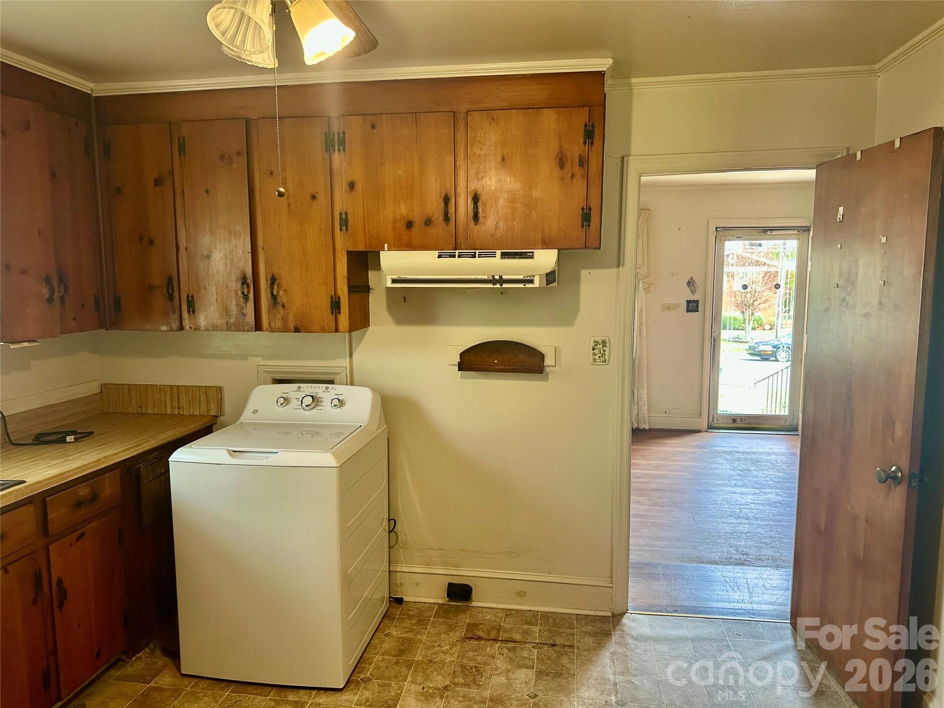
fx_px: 654
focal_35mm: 24
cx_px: 472
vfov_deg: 56.8
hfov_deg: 71.6
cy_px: 354
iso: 100
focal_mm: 6.86
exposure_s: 1/120
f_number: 1.78
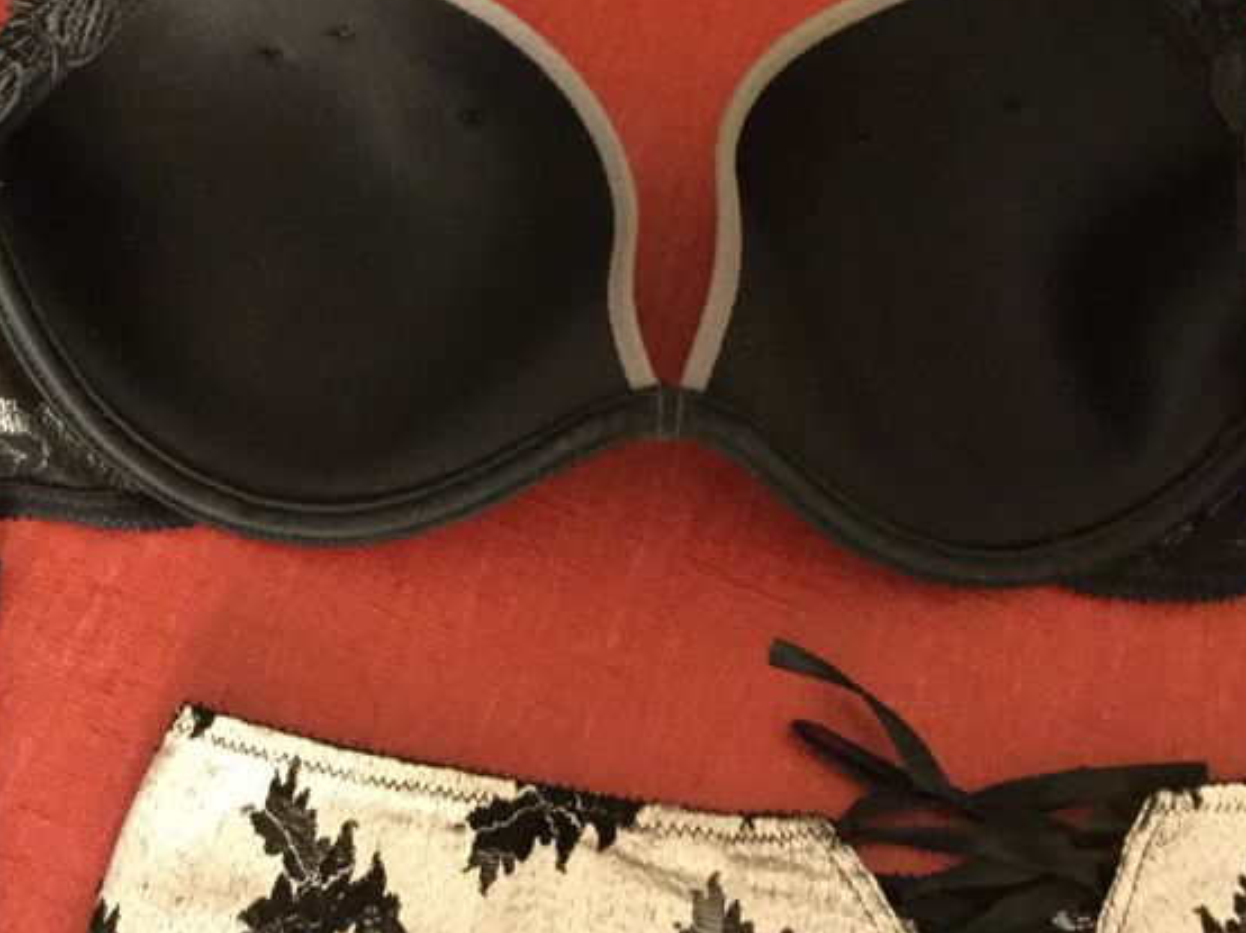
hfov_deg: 33.9
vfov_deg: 25.7
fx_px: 2015
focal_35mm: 56
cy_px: 214
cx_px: 382
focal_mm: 3.3
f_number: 2.4
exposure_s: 1/17
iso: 800
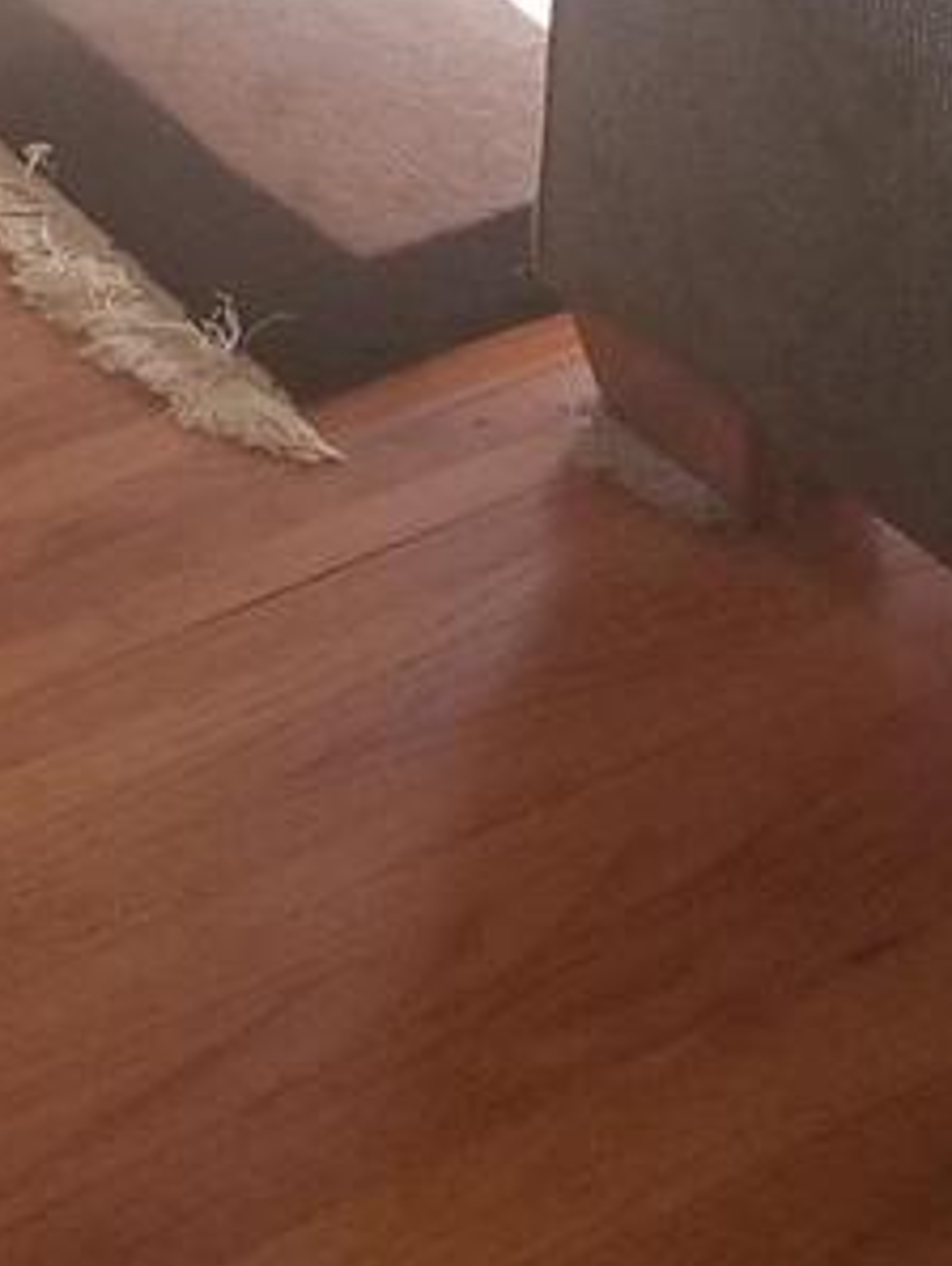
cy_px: -1045
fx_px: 4907
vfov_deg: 13.2
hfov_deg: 10.9
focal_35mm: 134
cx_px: -225
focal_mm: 4.25
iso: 125
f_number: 1.7
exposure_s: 1/50
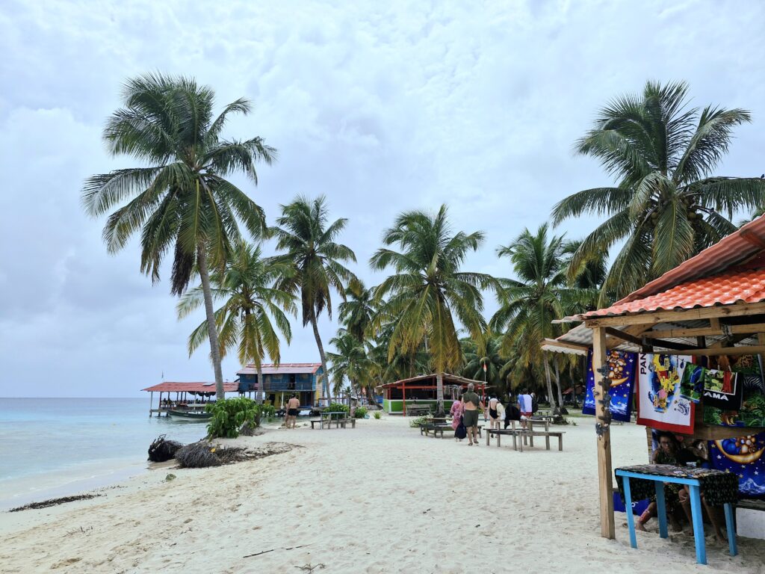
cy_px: 287
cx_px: 382
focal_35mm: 23
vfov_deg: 58.9
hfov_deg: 73.9
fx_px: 508
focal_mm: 5.54
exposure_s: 1/10000
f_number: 1.8
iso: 50
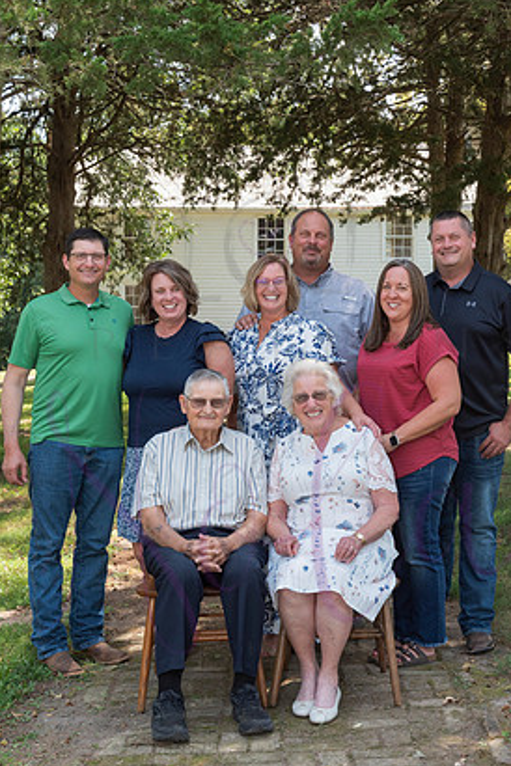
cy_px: 410
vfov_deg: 35.0
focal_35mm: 57
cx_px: 274
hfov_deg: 23.8
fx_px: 1214
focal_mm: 52
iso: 500
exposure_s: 1/200
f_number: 10
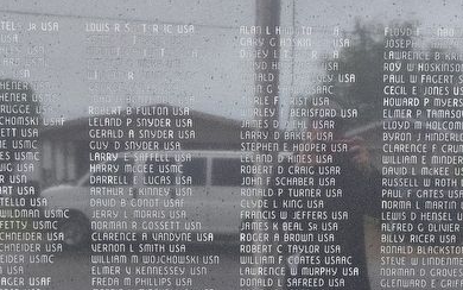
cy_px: 201
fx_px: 631
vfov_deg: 25.7
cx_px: 336
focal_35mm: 50
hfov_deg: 39.4
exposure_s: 1/207
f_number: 1.8
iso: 100
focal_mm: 5.56
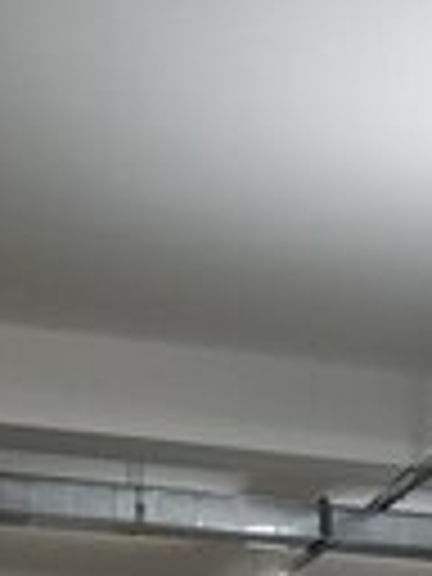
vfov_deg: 17.4
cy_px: 882
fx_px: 1681
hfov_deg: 13.2
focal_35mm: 101
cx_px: 788
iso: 200
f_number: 1.7
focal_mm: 4.2
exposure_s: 1/10
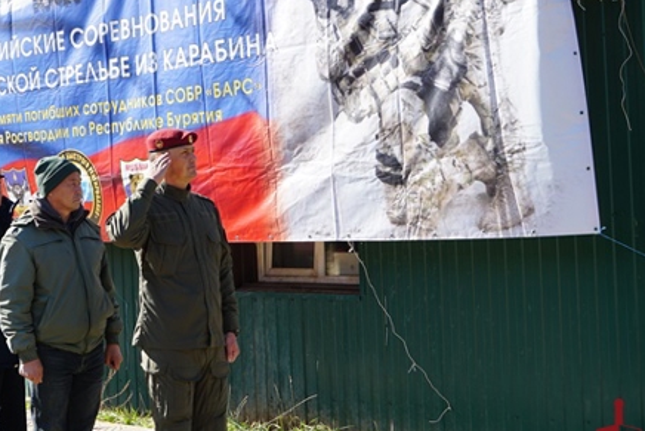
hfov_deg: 26.6
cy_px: 212
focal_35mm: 75
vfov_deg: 18.2
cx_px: 139
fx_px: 1342
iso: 100
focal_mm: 29
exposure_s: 1/250
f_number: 5
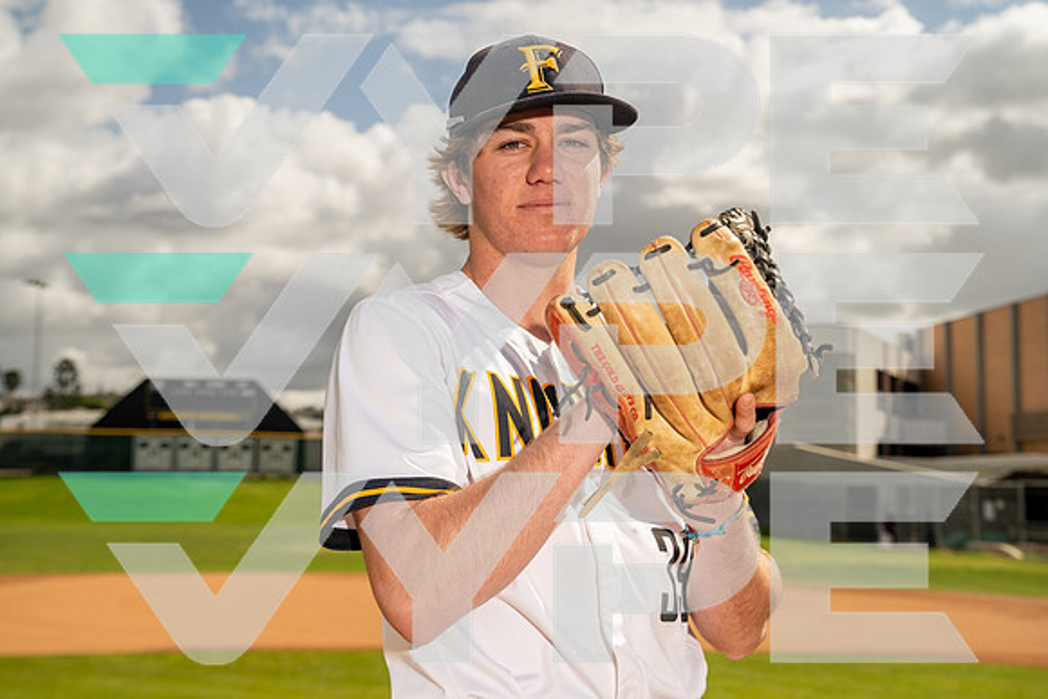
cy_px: 350
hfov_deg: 40.3
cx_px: 524
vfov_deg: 27.5
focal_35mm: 49
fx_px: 1427
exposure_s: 1/250
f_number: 5.6
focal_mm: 49
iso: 100
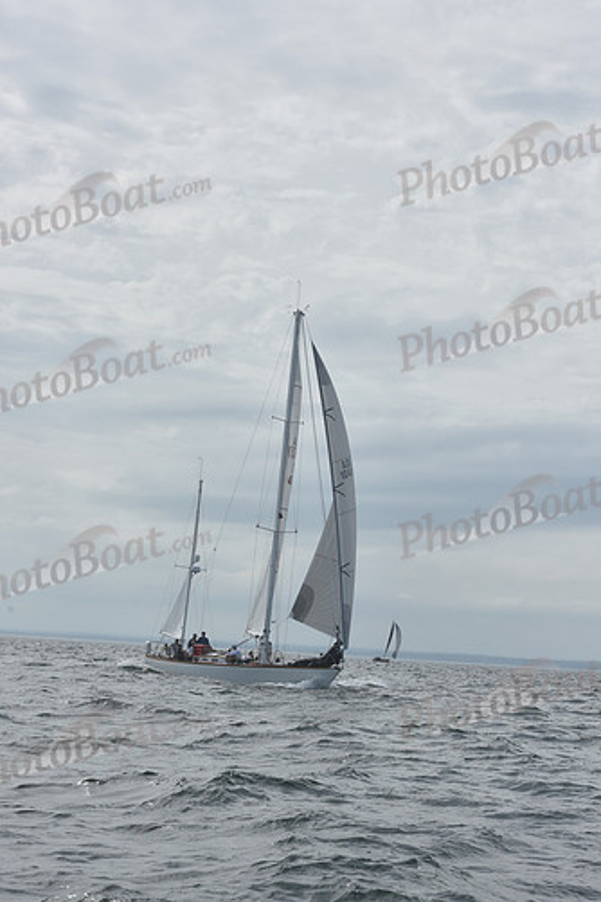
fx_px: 2028
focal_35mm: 81
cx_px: 305
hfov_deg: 16.9
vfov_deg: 25.1
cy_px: 445
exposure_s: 1/800
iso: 200
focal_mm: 70
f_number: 10
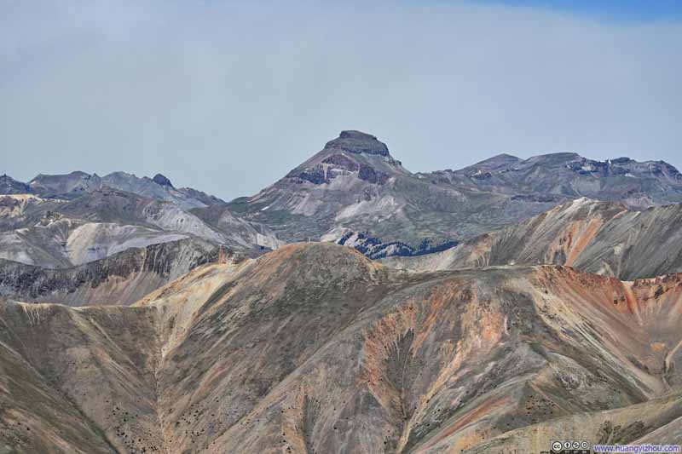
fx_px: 2273
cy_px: 227
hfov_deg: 17.1
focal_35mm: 120
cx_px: 341
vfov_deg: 11.4
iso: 64
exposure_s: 1/640
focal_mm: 120
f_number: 7.1
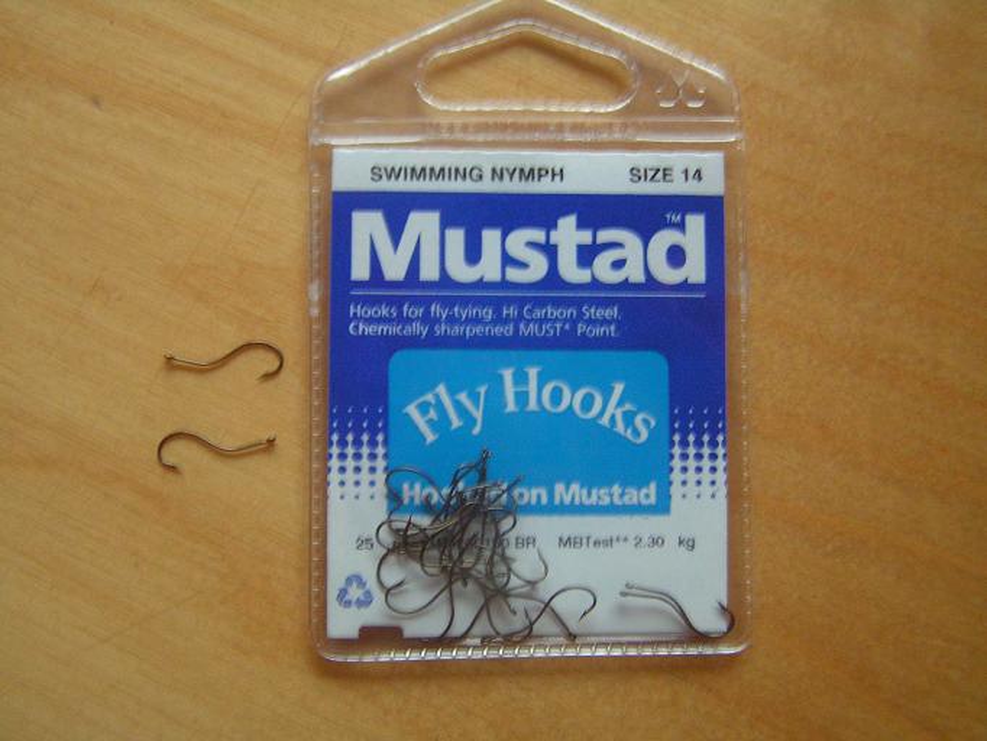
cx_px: 494
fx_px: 1084
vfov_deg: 37.7
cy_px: 370
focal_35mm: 38
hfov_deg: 49.0
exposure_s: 1/20
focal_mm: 6.3
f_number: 2.8
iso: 200
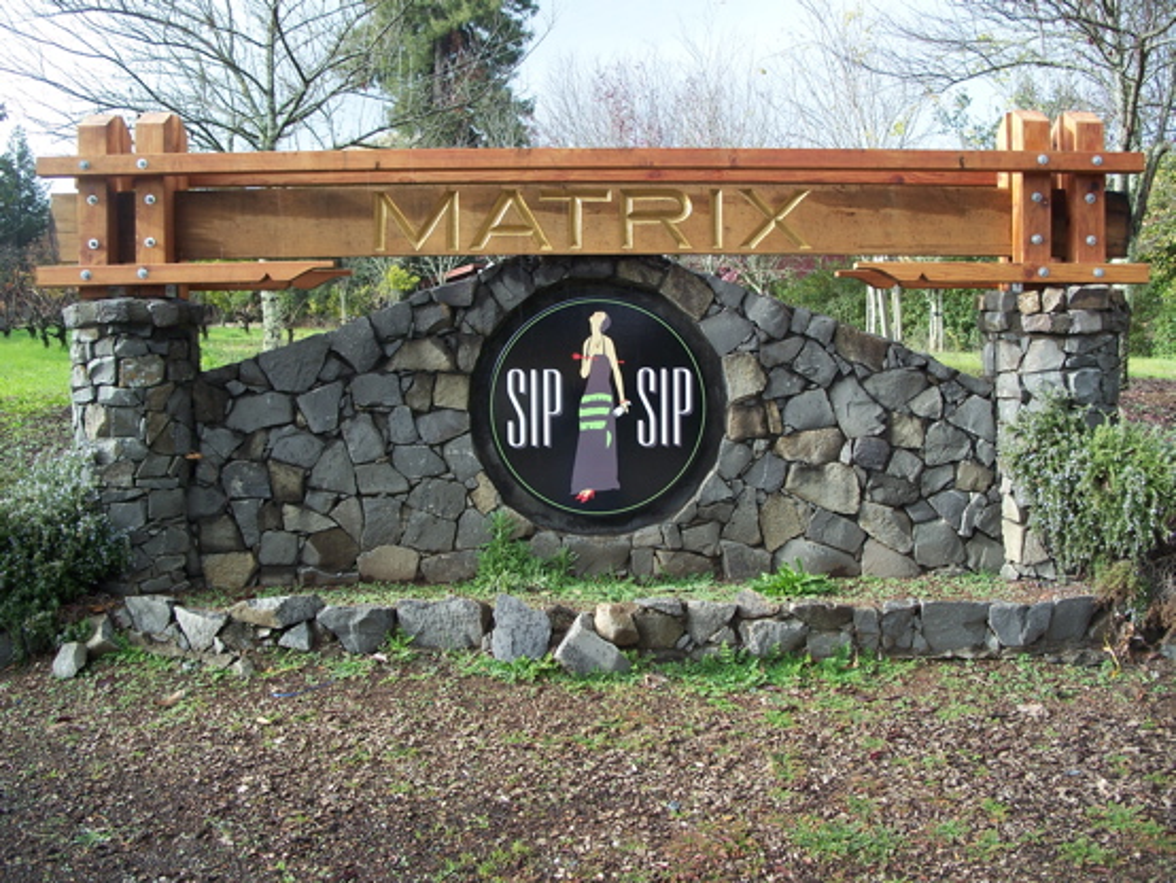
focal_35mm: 37
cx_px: 588
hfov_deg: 50.1
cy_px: 442
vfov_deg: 38.7
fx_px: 1258
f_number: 2.8
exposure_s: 1/160
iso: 64
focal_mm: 7.8
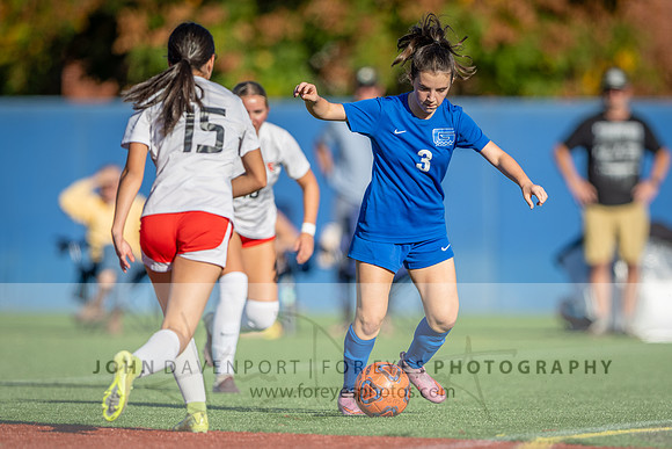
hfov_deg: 3.5
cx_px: 416
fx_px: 11022
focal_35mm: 590
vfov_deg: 2.3
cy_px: 262
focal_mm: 400
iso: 64
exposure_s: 1/1000
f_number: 3.2
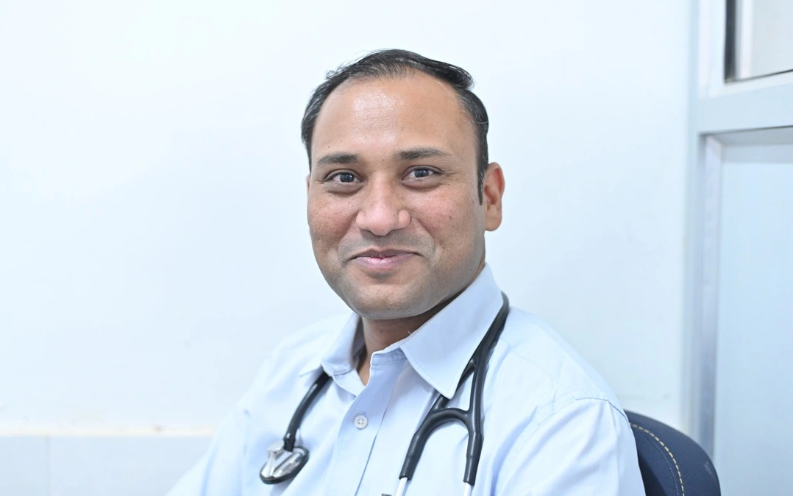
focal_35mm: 52
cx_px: 400
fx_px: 1124
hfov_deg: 38.9
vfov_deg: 24.9
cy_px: 249
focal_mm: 50
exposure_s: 1/125
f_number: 2.2
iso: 2500
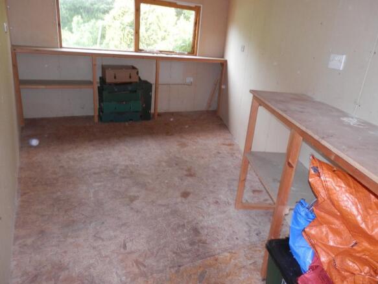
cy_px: 142
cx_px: 189
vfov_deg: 54.9
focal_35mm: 25
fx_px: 273
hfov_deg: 69.4
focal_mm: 4.5
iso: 100
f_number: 3
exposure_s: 1/30
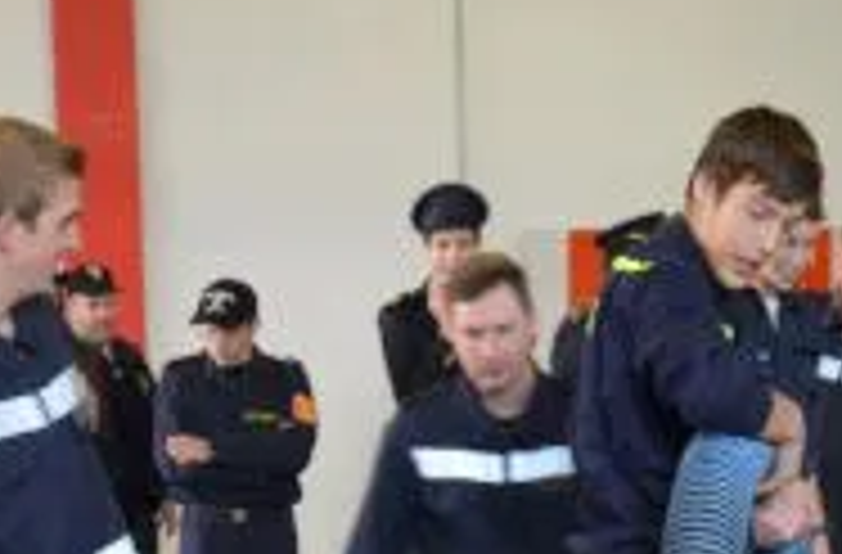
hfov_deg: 17.9
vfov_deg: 11.5
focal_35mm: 115
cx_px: 491
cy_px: 752
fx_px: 2678
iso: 1100
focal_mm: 22
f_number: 3.8
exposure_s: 1/30
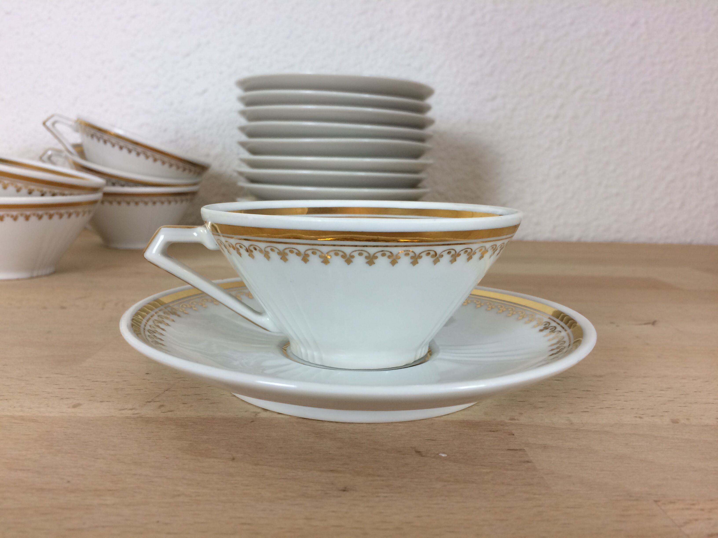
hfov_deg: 61.7
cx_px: 359
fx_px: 602
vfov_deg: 48.2
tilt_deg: -9.1
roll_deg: -1.9
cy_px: 269
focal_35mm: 29
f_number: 2.2
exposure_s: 1/33
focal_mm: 4.15
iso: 32
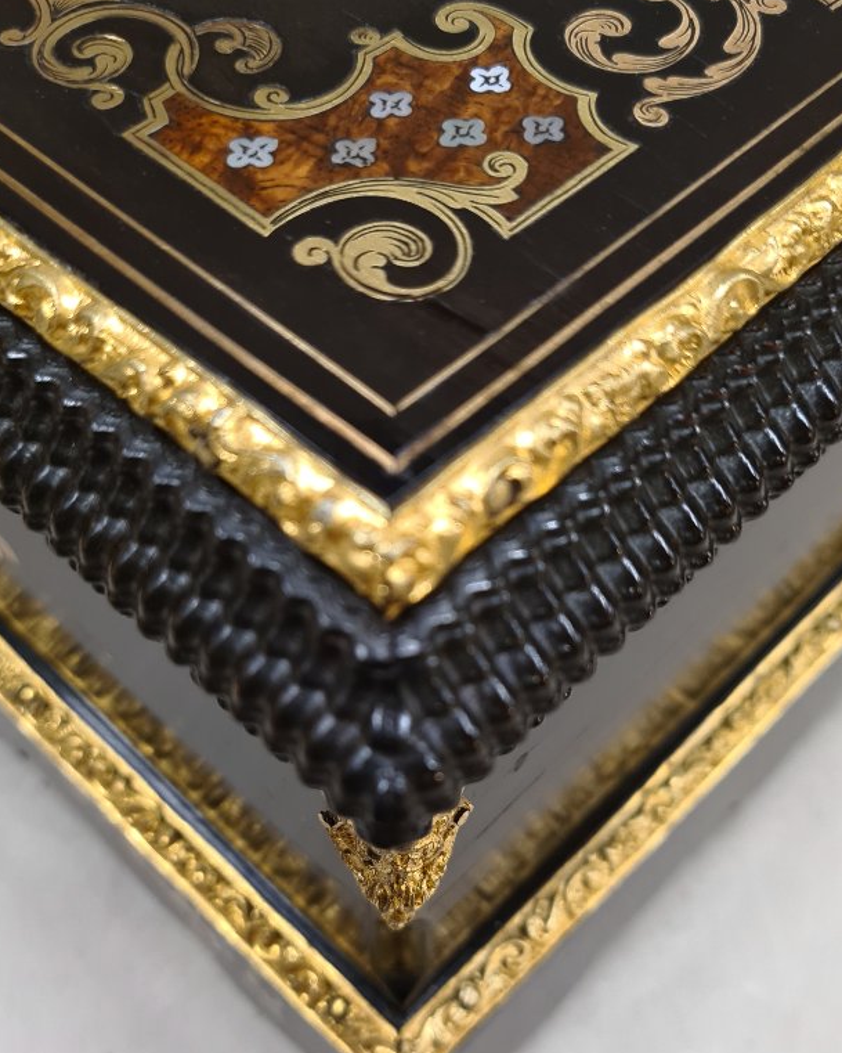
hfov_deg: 37.3
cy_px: 653
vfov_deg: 45.4
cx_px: 391
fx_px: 1246
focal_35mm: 40
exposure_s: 1/50
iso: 200
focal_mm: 5.4
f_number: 1.8
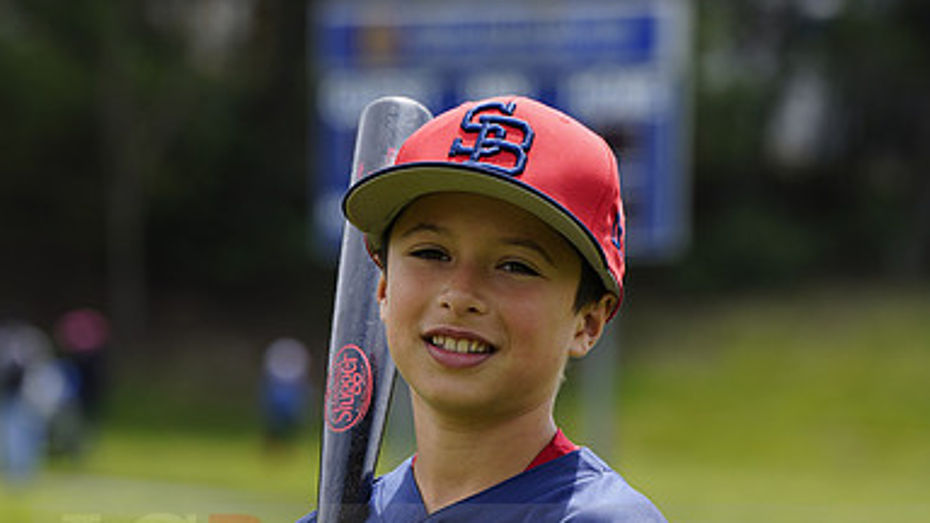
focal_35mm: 307
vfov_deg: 4.0
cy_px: 538
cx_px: 464
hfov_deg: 7.0
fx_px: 7571
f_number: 6.3
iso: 100
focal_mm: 194
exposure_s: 1/250
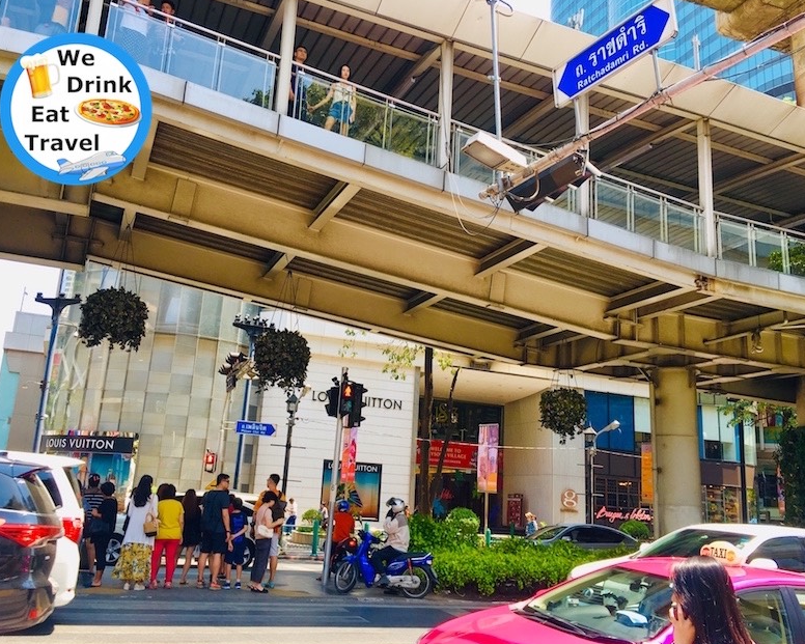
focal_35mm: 31
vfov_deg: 47.1
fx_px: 739
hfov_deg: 57.2
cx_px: 385
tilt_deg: +14.5
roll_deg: -3.5
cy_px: 323
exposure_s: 1/300
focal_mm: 4.15
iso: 25
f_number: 2.2
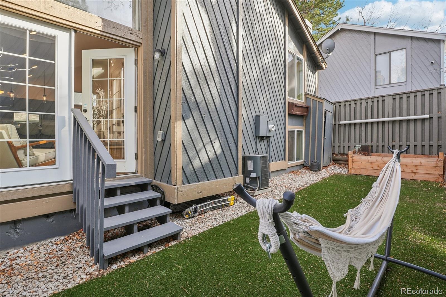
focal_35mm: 16
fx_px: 204
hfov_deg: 95.0
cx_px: 223
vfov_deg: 72.0
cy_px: 148
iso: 100
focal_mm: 11
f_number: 8
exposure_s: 1/30
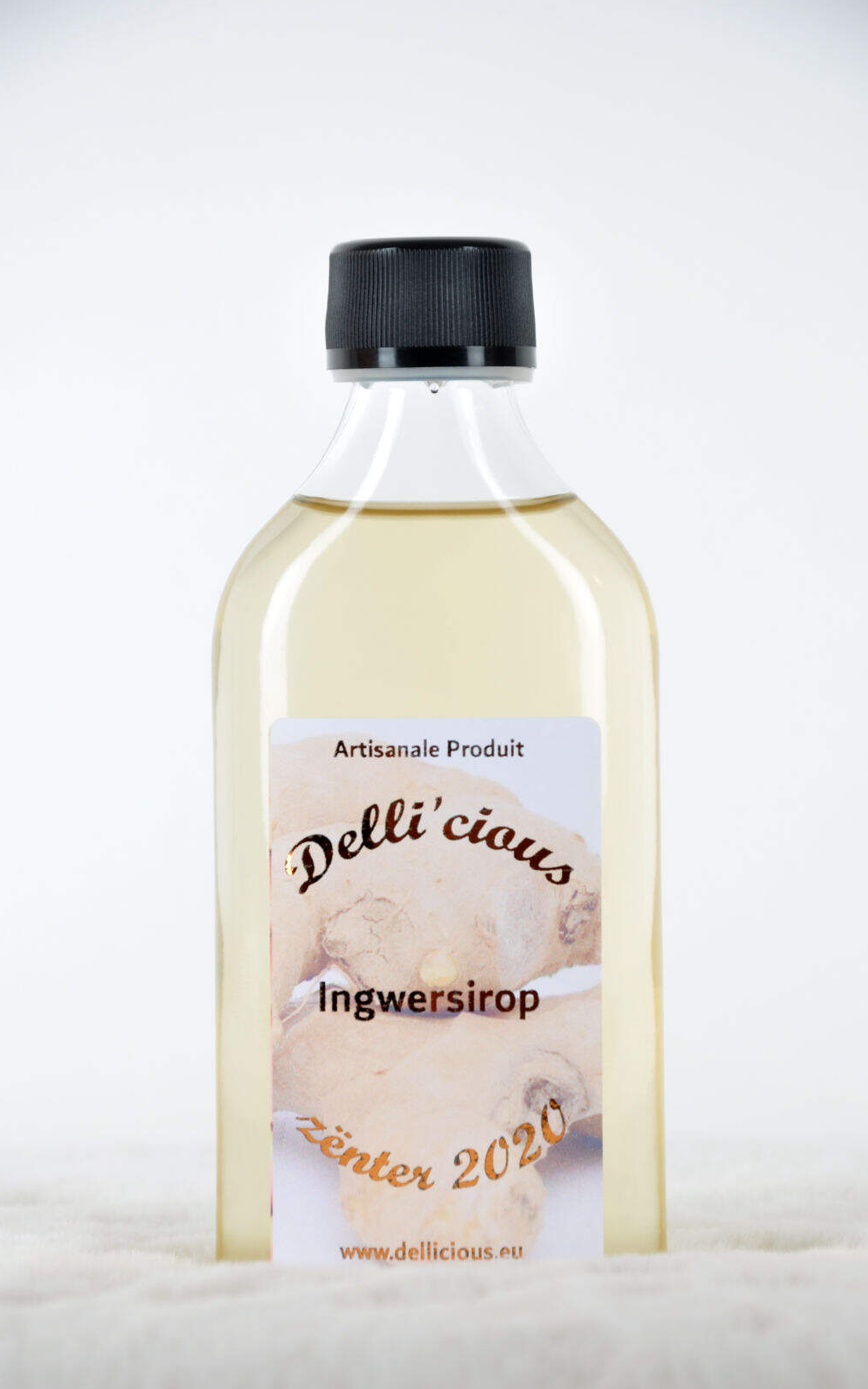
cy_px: 696
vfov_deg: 13.0
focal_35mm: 162
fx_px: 6113
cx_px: 454
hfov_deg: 8.1
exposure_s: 1/60
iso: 200
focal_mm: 105
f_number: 8
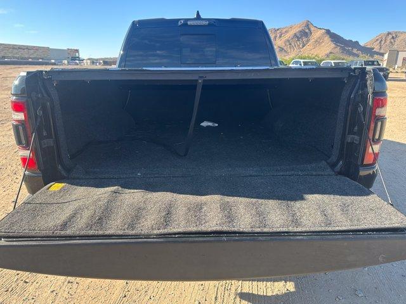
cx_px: 203
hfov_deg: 71.6
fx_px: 281
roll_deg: -1.8
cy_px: 152
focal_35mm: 24
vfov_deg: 56.8
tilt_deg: -15.8
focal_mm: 6.86
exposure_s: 1/680
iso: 80
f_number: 1.78
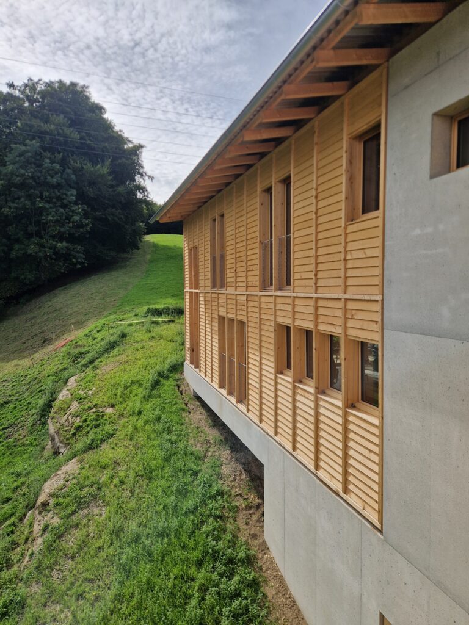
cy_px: 312
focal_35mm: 23
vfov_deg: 73.9
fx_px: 415
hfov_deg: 58.9
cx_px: 234
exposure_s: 1/2344
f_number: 1.8
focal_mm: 5.4
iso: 50
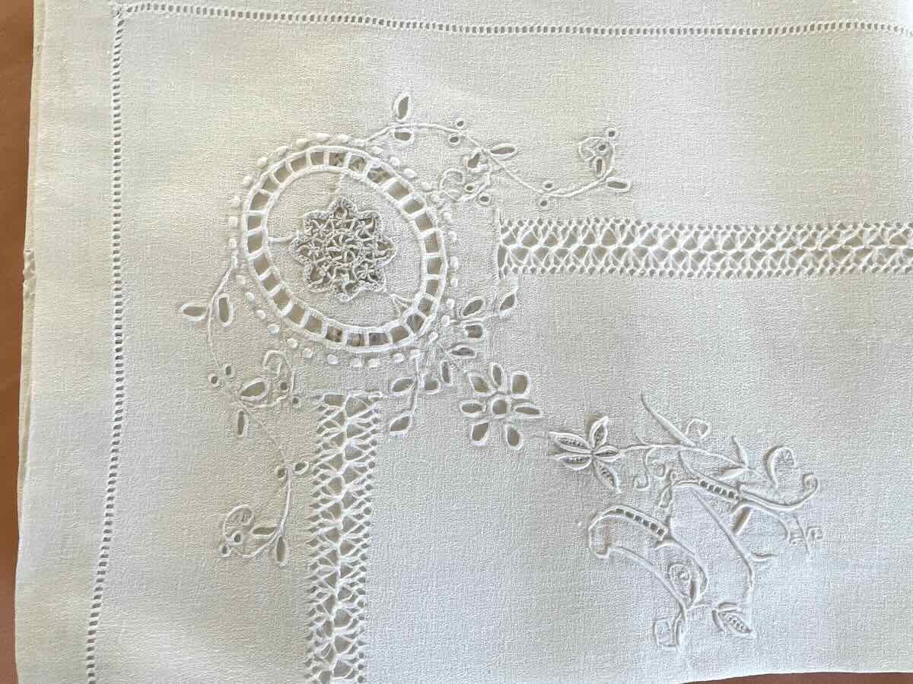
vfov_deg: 53.1
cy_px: 342
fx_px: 686
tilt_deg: -81.5
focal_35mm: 26
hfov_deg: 67.3
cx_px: 456
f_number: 1.6
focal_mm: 4.2
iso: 64
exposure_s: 1/121
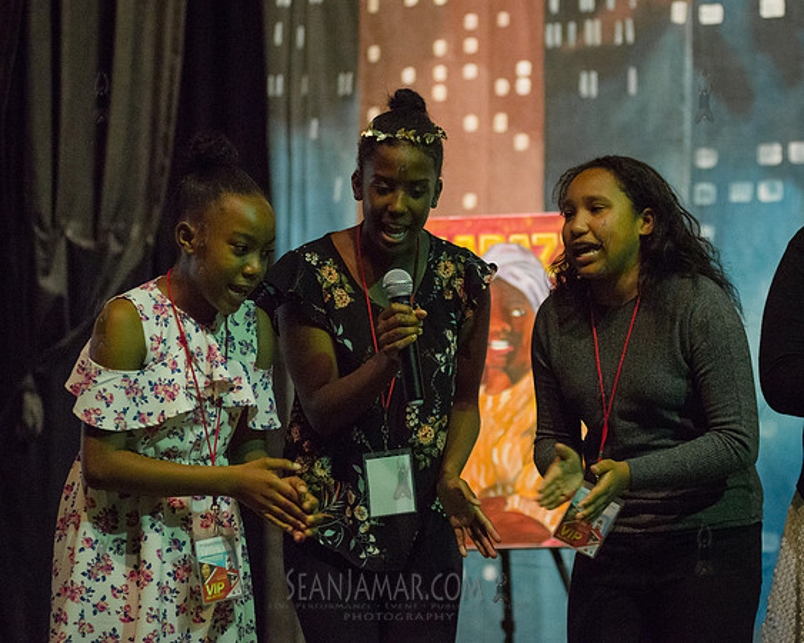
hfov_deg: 19.2
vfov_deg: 15.4
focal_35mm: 100
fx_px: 2378
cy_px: 297
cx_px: 448
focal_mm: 80
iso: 4000
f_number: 2.8
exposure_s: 1/250
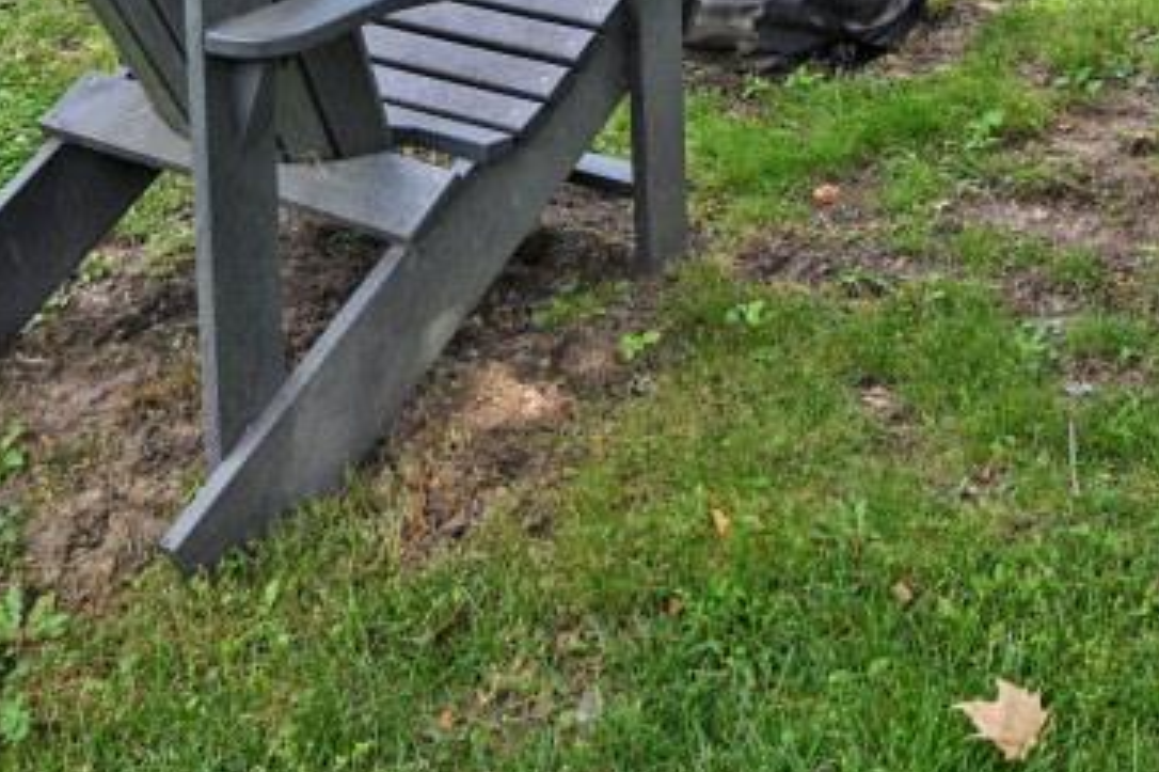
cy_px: -372
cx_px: 855
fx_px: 1866
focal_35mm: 58
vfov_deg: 20.2
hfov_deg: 33.9
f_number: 5.6
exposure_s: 1/250
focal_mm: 14
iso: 100
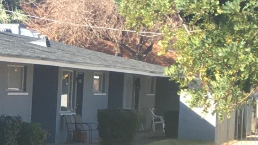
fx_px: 1149
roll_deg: -1.6
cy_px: 155
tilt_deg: -4.7
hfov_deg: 11.3
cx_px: -300
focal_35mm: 168
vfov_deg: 7.2
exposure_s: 1/295
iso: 25
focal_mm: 4.15
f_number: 2.2
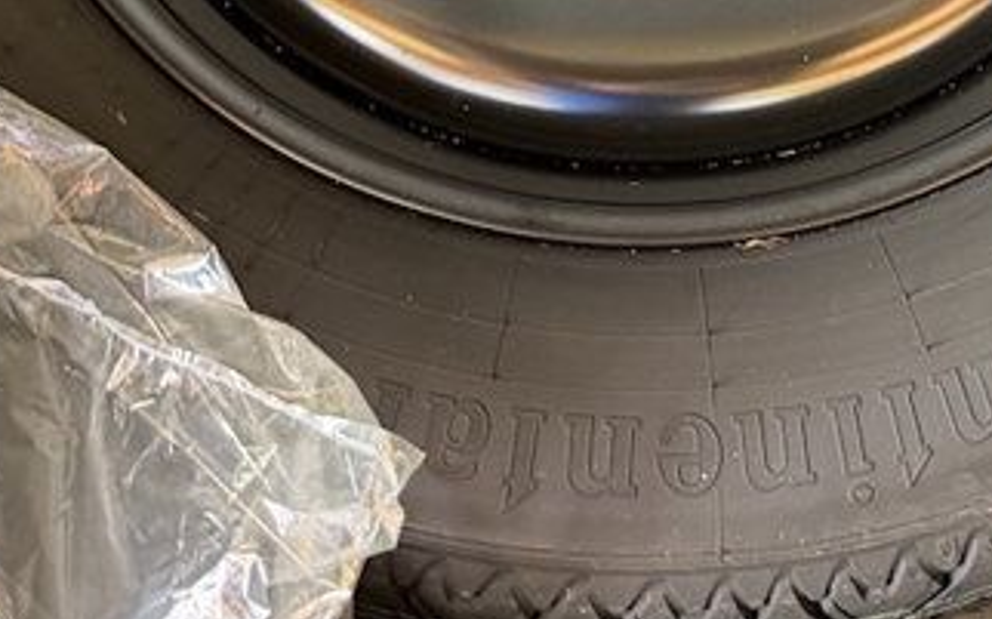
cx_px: 644
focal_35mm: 81
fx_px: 2189
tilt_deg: -66.6
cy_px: -348
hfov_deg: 25.4
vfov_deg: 14.8
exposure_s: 1/60
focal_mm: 6.76
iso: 400
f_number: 1.78
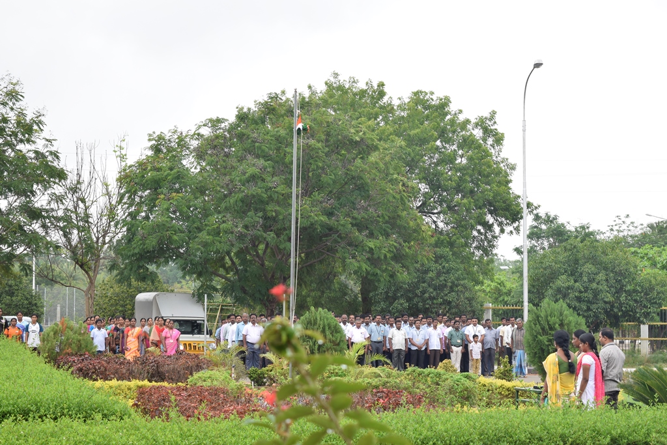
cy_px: 222
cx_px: 334
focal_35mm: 82
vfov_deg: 16.6
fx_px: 1529
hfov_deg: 24.6
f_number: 8
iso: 100
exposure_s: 1/60
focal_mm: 55
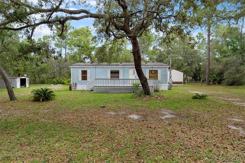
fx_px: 143
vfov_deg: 59.5
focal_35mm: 21
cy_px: 82
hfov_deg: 81.2
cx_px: 122
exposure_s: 1/60
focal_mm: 14
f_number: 8
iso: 250
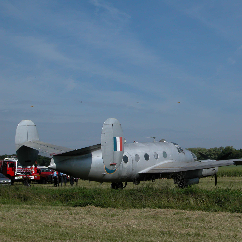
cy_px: 121
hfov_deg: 21.1
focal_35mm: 82
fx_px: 649
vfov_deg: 21.1
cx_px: 159
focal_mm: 17.8
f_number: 7.4
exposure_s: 1/637
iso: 100
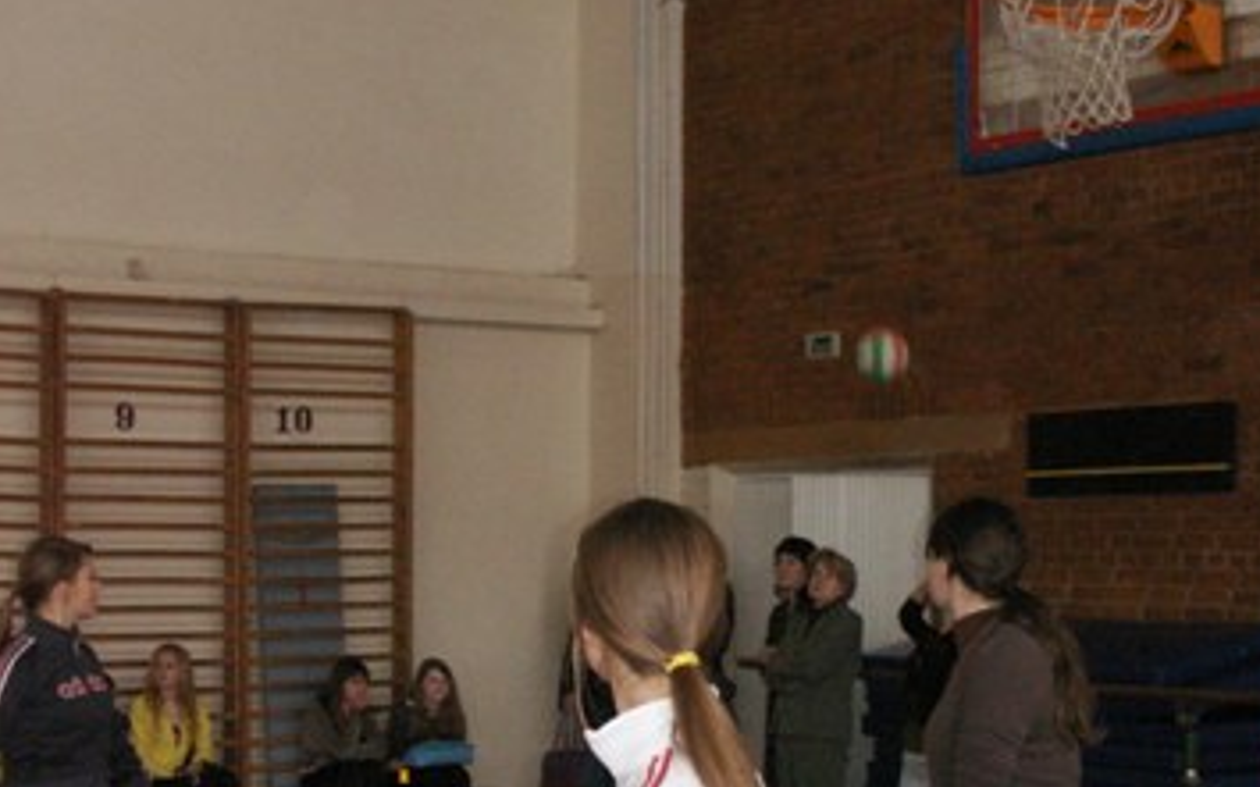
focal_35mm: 71
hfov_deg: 29.0
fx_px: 2437
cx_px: 680
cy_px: 620
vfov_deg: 18.2
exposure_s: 1/40
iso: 160
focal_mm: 7.7
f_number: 3.5
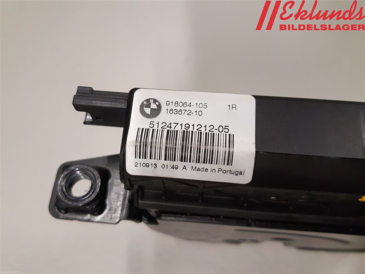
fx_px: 274
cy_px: 137
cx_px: 182
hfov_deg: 67.3
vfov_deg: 53.1
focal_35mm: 26
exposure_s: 1/50
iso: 200
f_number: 1.7
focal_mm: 3.93
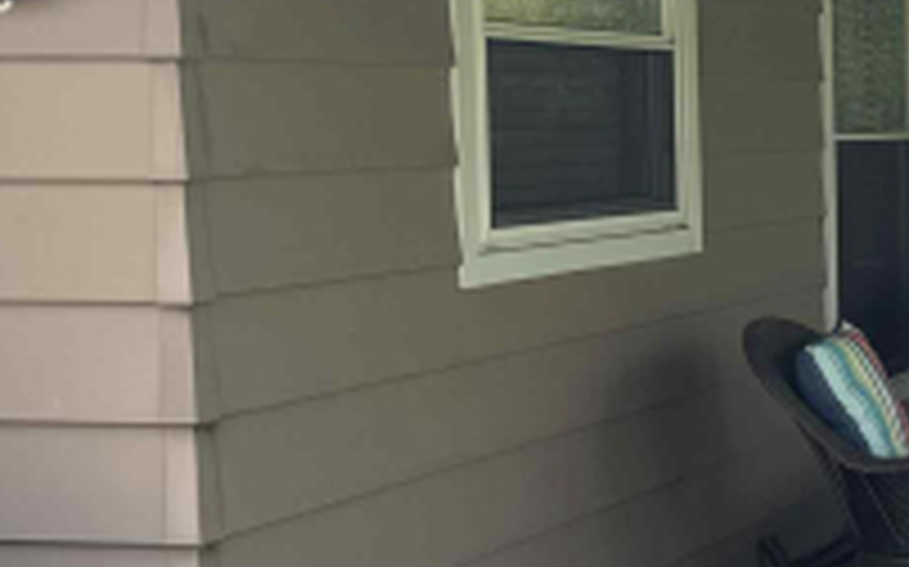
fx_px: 2080
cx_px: 1411
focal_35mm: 84
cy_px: 238
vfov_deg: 15.5
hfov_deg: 20.6
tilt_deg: -3.7
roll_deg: +0.3
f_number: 1.78
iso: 80
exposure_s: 1/1560
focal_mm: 6.76
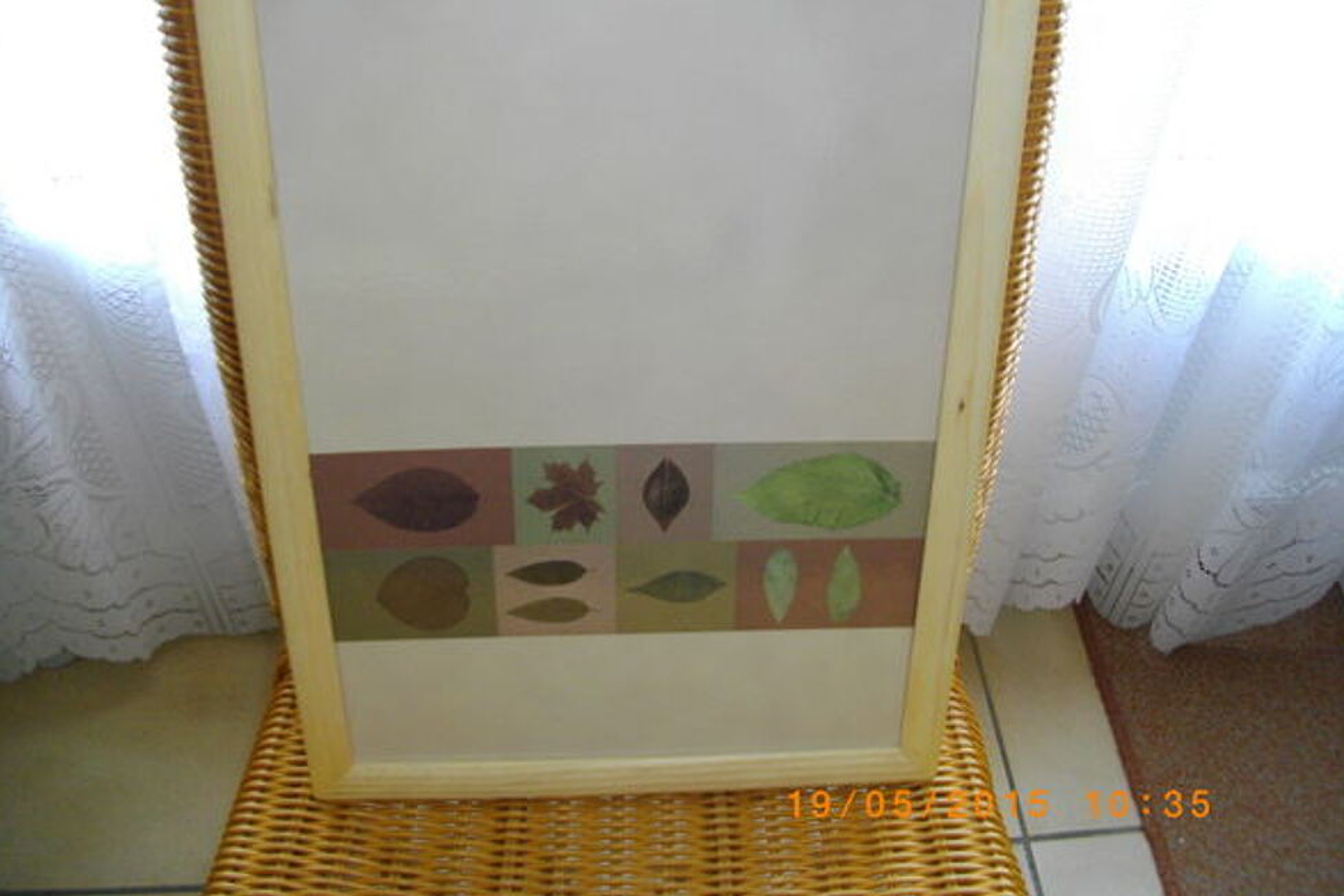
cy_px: 401
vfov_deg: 38.9
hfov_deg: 55.8
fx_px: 1269
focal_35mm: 34
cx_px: 664
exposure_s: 1/50
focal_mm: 5.7
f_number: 2.9
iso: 223
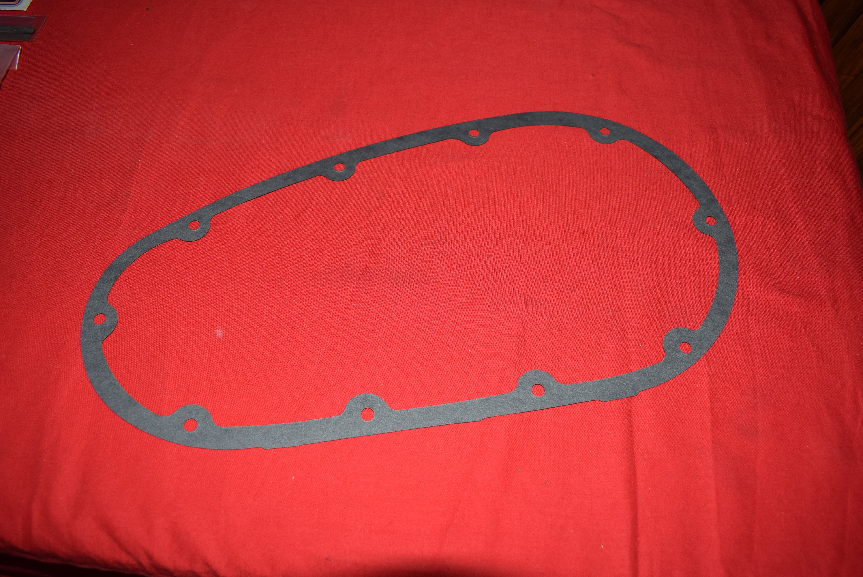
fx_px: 720
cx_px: 432
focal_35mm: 30
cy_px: 288
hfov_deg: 61.9
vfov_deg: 43.7
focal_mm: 20
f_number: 5.6
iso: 160
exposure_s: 1/80
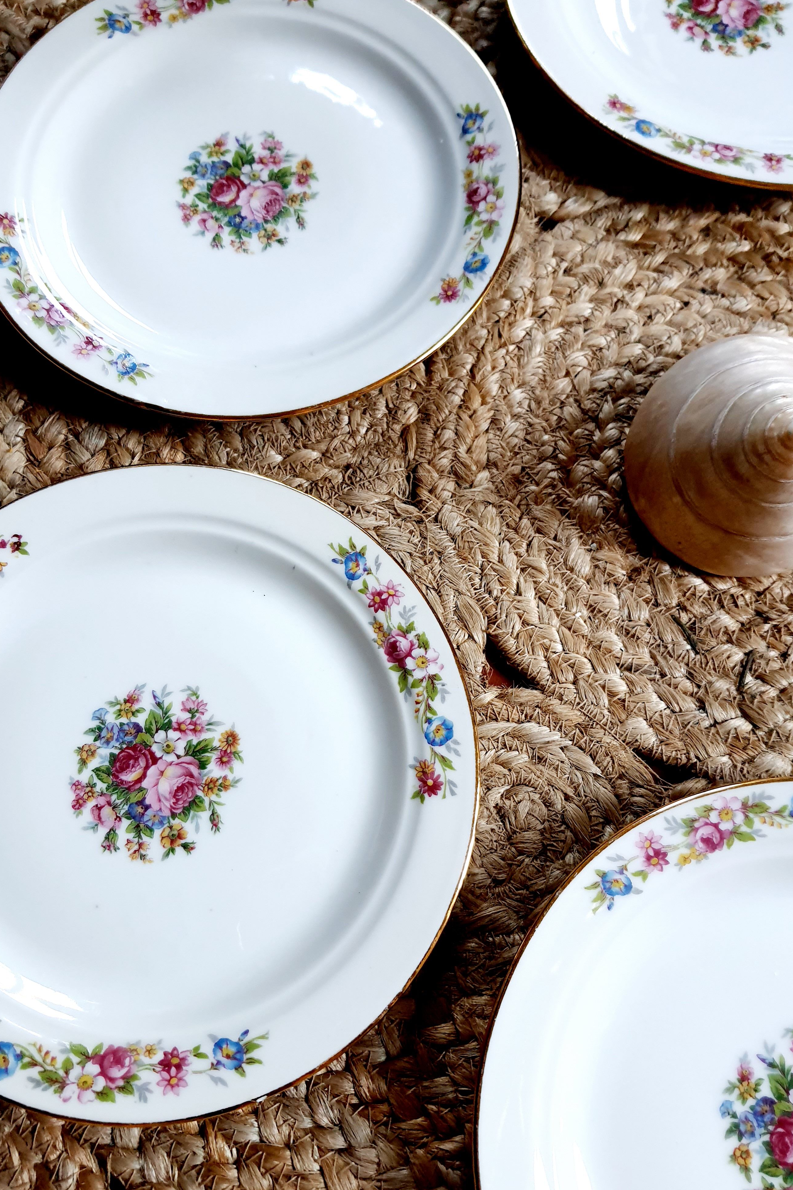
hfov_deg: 46.3
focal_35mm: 28
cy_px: 609
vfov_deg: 65.5
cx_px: 356
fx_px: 925
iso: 200
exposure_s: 1/100
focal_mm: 4.32
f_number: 1.7
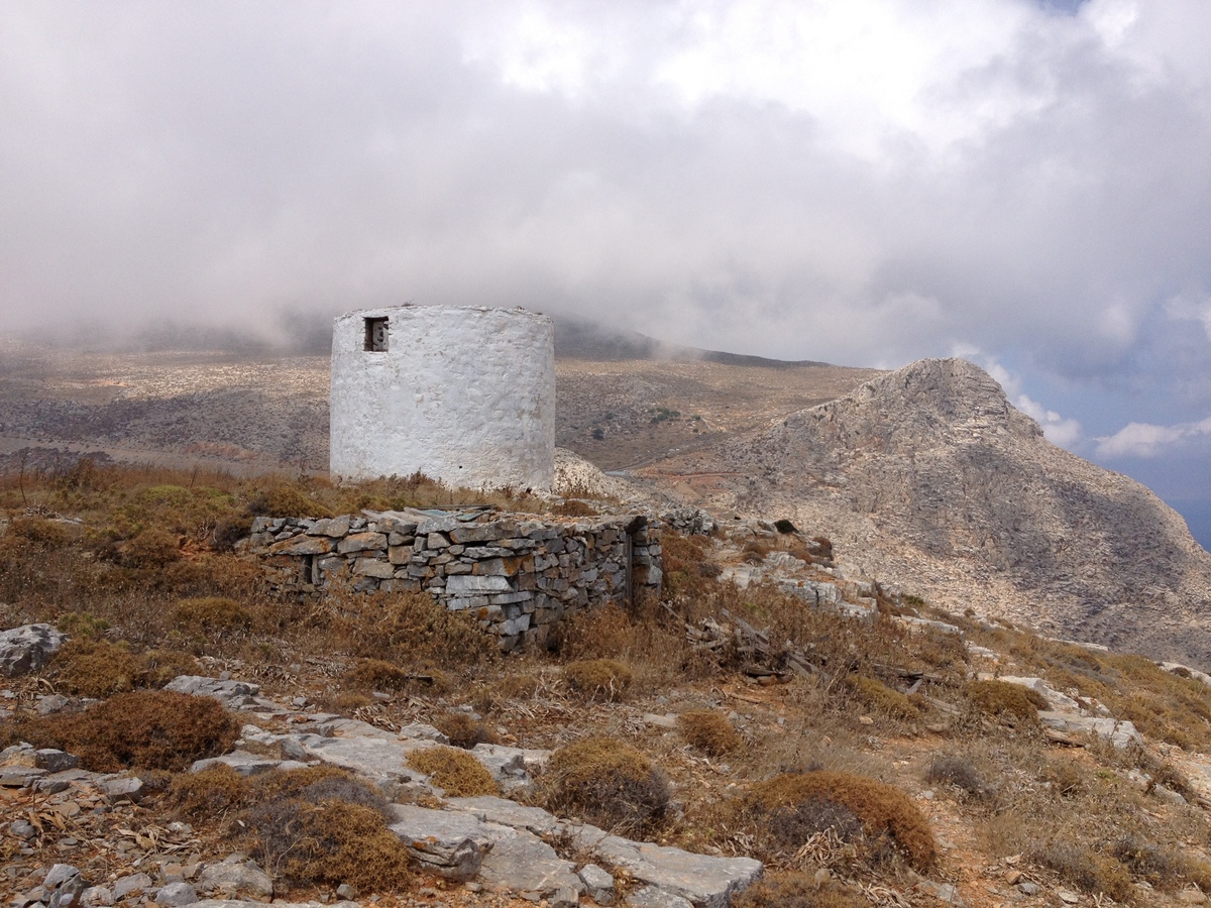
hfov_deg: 52.6
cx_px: 606
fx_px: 1224
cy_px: 454
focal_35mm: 35
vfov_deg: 40.7
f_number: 2.4
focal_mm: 4.28
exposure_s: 1/2762
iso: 50
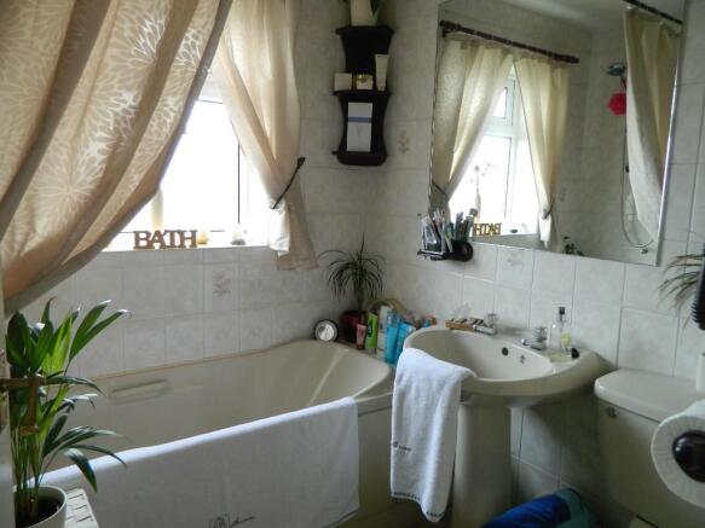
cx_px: 352
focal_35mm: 25
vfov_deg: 54.9
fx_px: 509
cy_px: 264
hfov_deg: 69.4
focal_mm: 4.5
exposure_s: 1/30
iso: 220
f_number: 3.1
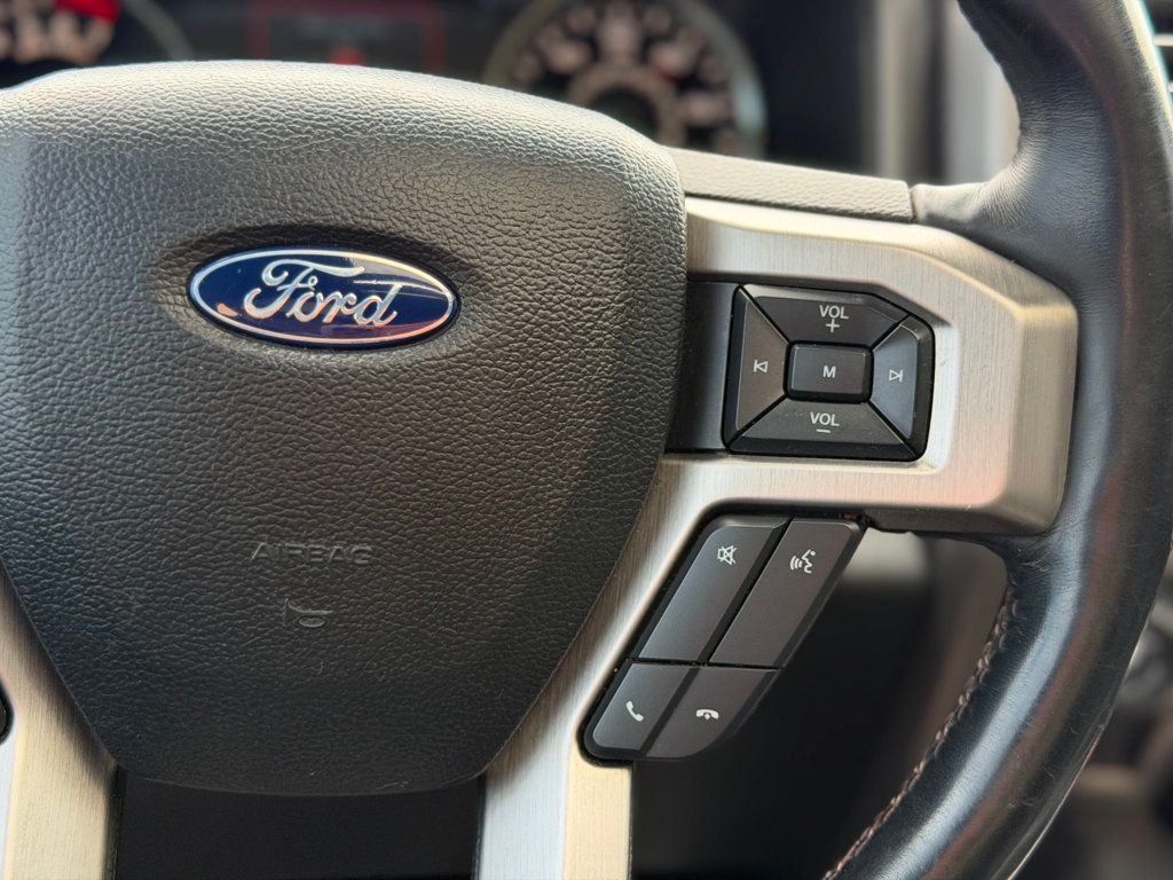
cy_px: 440
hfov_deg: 39.7
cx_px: 586
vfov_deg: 30.3
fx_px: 1627
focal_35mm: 48
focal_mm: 6.76
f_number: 1.78
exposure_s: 1/203
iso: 100
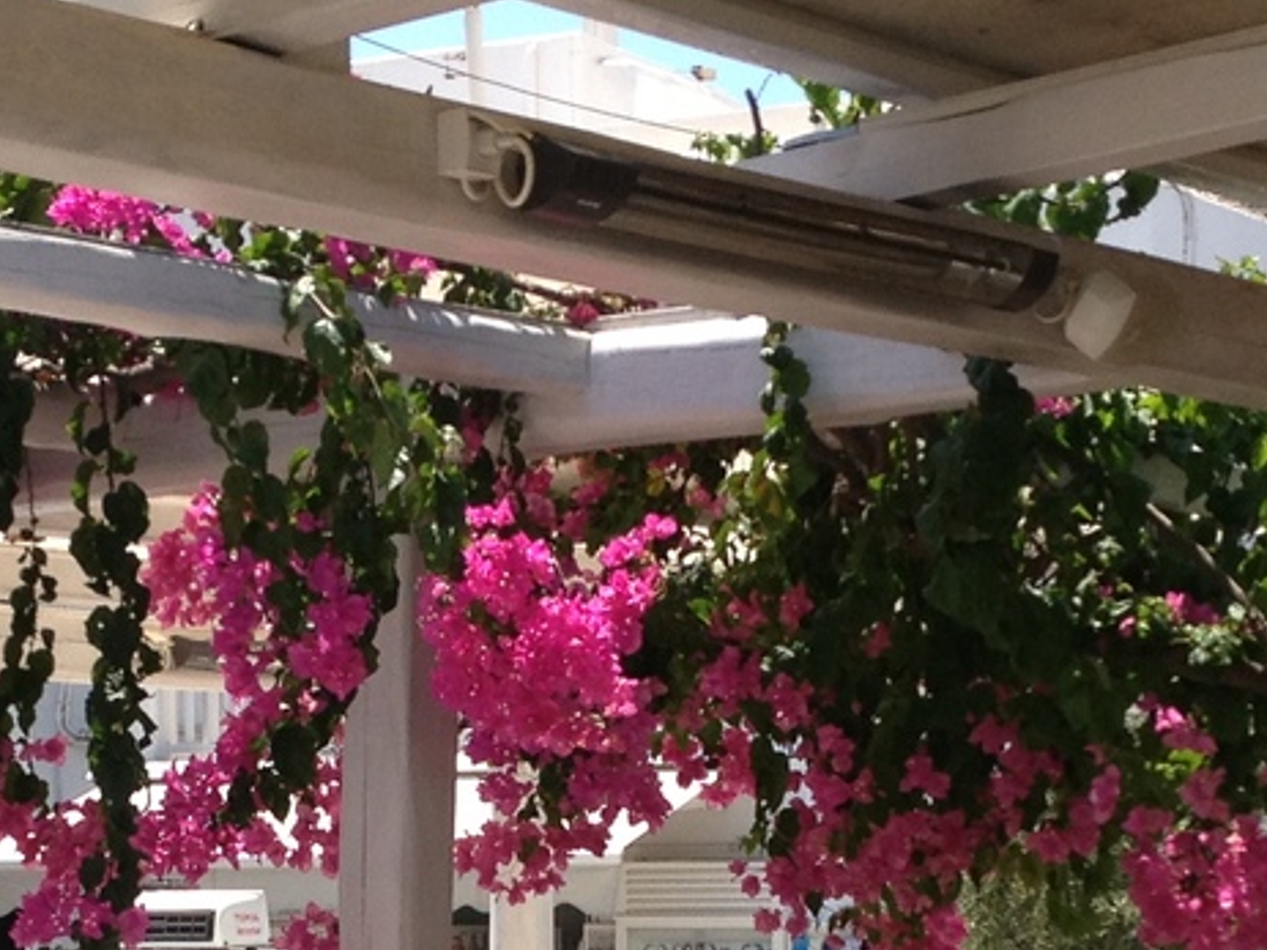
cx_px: 553
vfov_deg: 12.0
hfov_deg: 16.3
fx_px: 4428
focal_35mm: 121
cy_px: 1117
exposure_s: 1/968
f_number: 2.4
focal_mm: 4.28
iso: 50
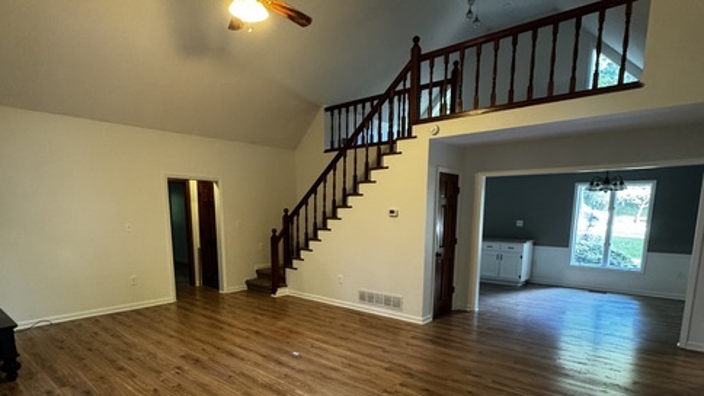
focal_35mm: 21
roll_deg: +0.5
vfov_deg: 52.1
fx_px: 392
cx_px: 342
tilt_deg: -8.0
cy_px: 276
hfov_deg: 83.8
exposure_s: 1/60
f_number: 2.2
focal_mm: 2.22
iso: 800
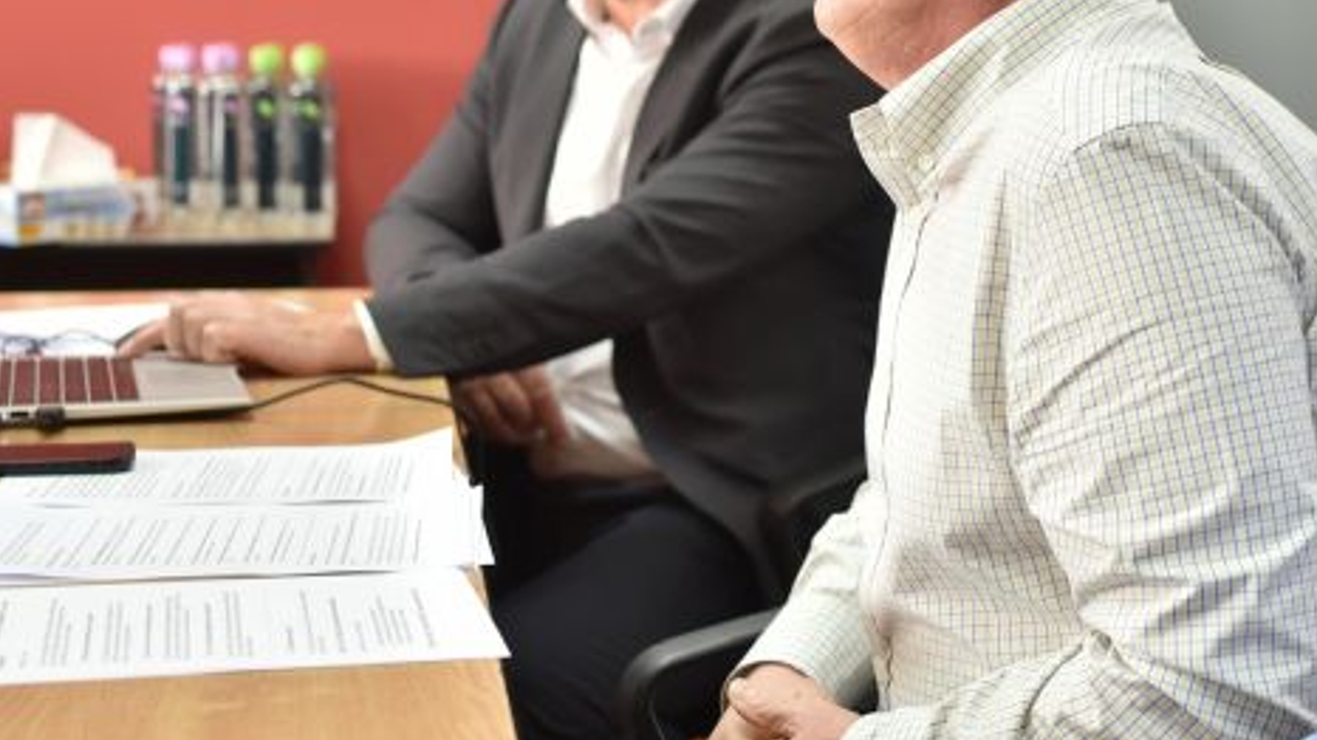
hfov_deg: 25.9
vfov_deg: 14.8
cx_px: 995
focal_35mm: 81
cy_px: 76
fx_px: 2828
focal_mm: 45
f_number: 3.5
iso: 1600
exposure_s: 1/250
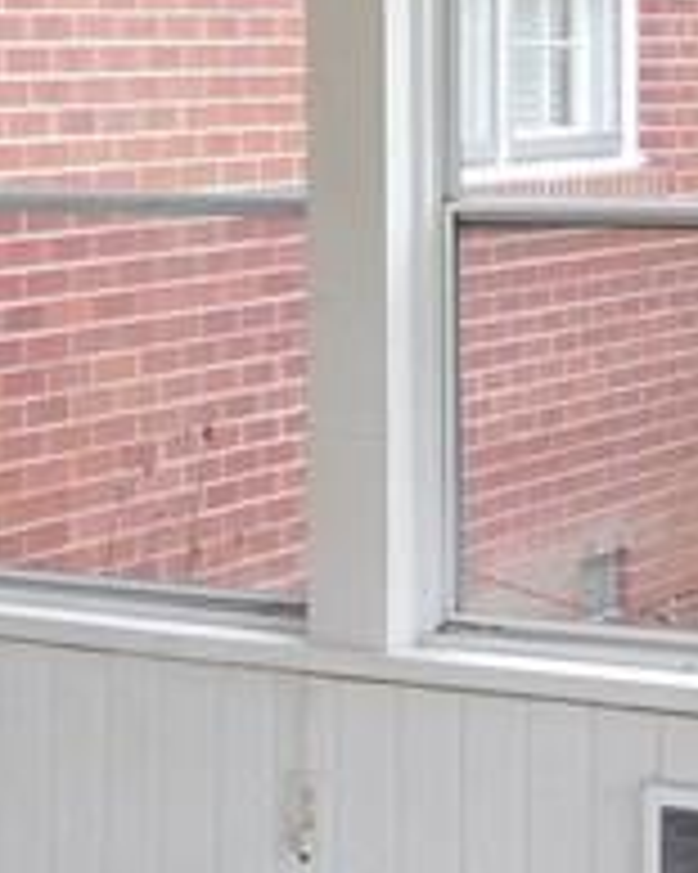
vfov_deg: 14.8
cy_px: 158
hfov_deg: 11.0
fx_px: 3334
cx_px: -657
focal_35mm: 129
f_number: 3.4
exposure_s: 1/50
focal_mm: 4.5
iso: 125
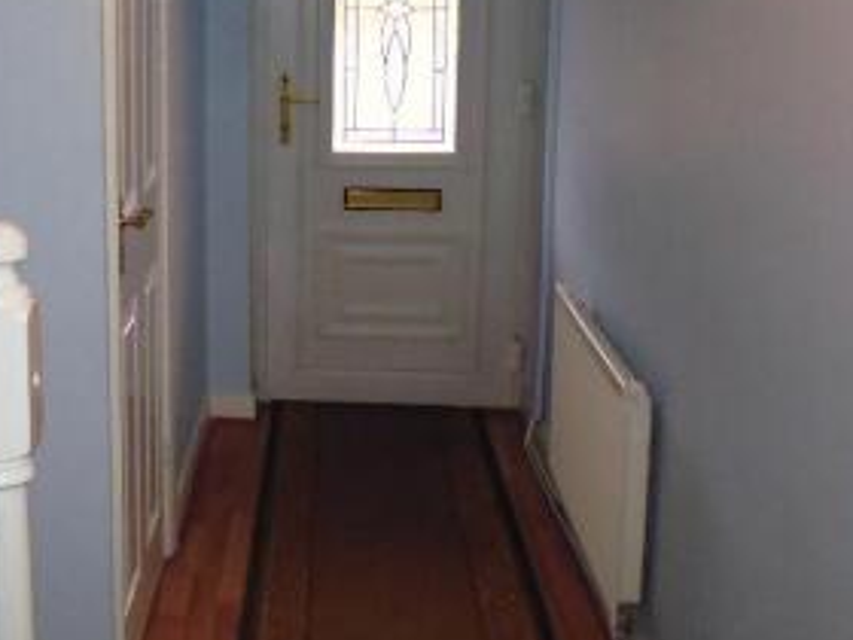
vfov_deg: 28.5
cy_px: 136
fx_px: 1232
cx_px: 209
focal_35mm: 50
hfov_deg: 37.2
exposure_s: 1/60
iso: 400
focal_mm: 4.3
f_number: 2.8
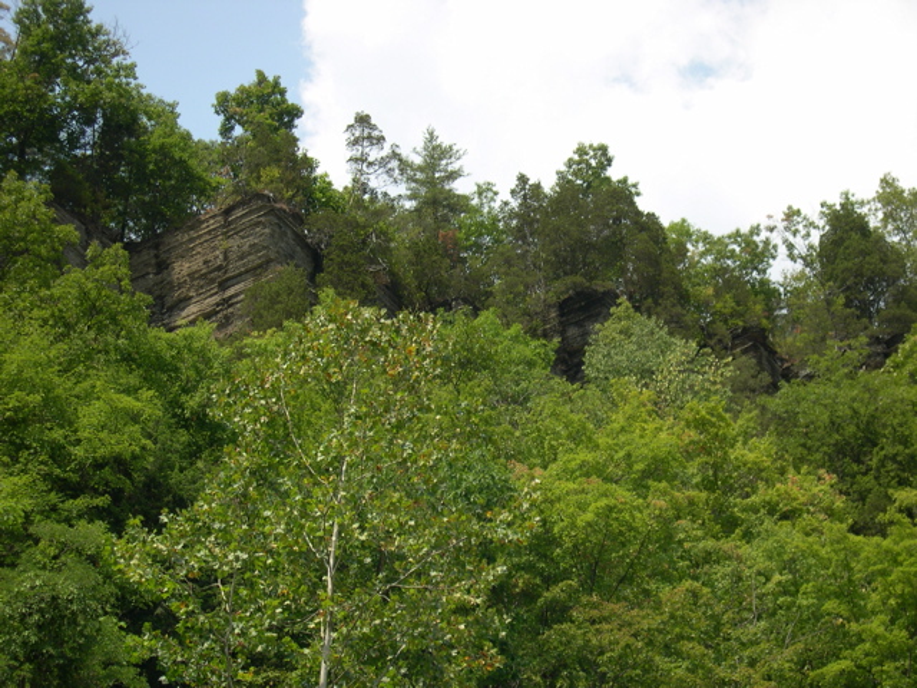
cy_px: 344
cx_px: 458
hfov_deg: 23.8
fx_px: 2172
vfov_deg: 18.0
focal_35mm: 82
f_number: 4.1
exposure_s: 1/498
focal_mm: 17.4
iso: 100
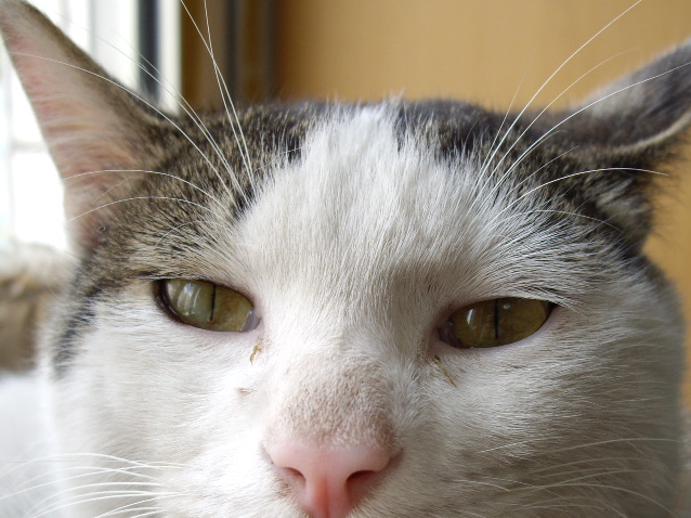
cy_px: 386
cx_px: 403
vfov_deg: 23.8
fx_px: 1217
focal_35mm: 61
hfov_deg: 31.6
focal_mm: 7.9
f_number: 2.8
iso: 100
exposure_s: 1/125
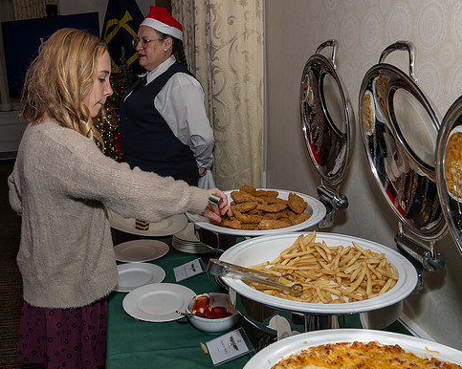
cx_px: 150
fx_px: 478
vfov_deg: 42.2
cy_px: 174
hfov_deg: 50.5
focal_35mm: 35
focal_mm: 17
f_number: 7.1
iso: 640
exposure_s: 1/250
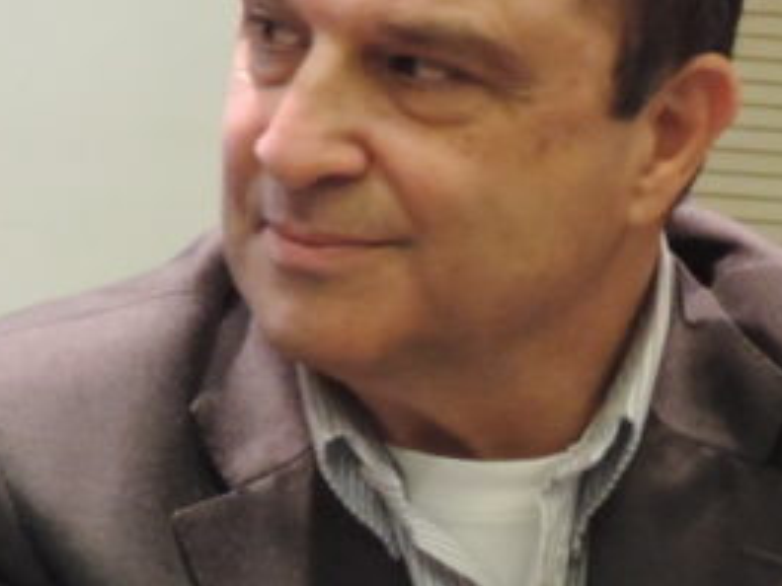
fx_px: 8765
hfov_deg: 5.1
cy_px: 542
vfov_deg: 3.8
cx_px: 578
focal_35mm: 388
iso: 800
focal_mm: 17.8
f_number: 4.1
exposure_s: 1/20
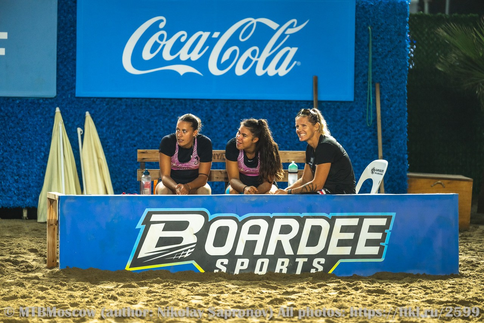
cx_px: 242
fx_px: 2688
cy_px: 162
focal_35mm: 200
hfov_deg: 10.3
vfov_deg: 6.9
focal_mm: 200
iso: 1000
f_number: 3.2
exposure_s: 1/640
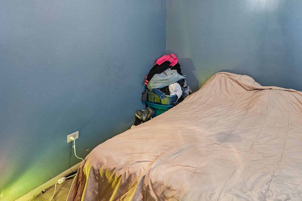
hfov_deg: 70.7
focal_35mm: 25
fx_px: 210
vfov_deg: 49.0
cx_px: 183
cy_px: 47
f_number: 13
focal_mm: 16
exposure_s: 5
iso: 400
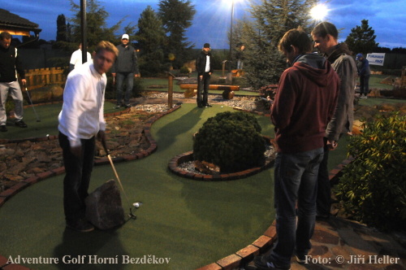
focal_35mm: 30
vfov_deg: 43.5
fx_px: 338
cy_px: 135
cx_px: 203
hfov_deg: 62.0
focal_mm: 20
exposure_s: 1/20
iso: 2000
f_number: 5
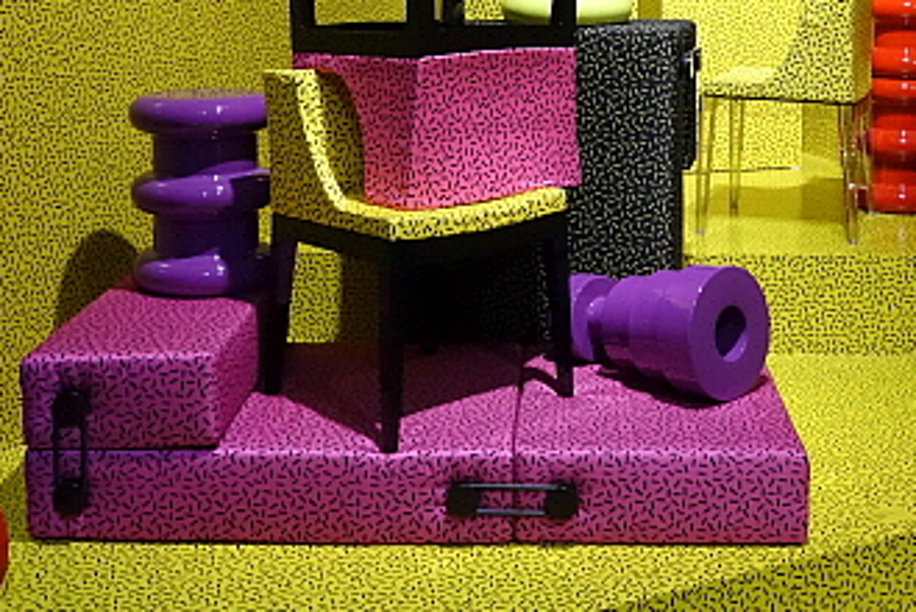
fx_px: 1299
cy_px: 60
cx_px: 548
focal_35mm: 51
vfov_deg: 25.7
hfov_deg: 38.7
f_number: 2.4
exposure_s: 1/250
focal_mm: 8.8
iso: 1600
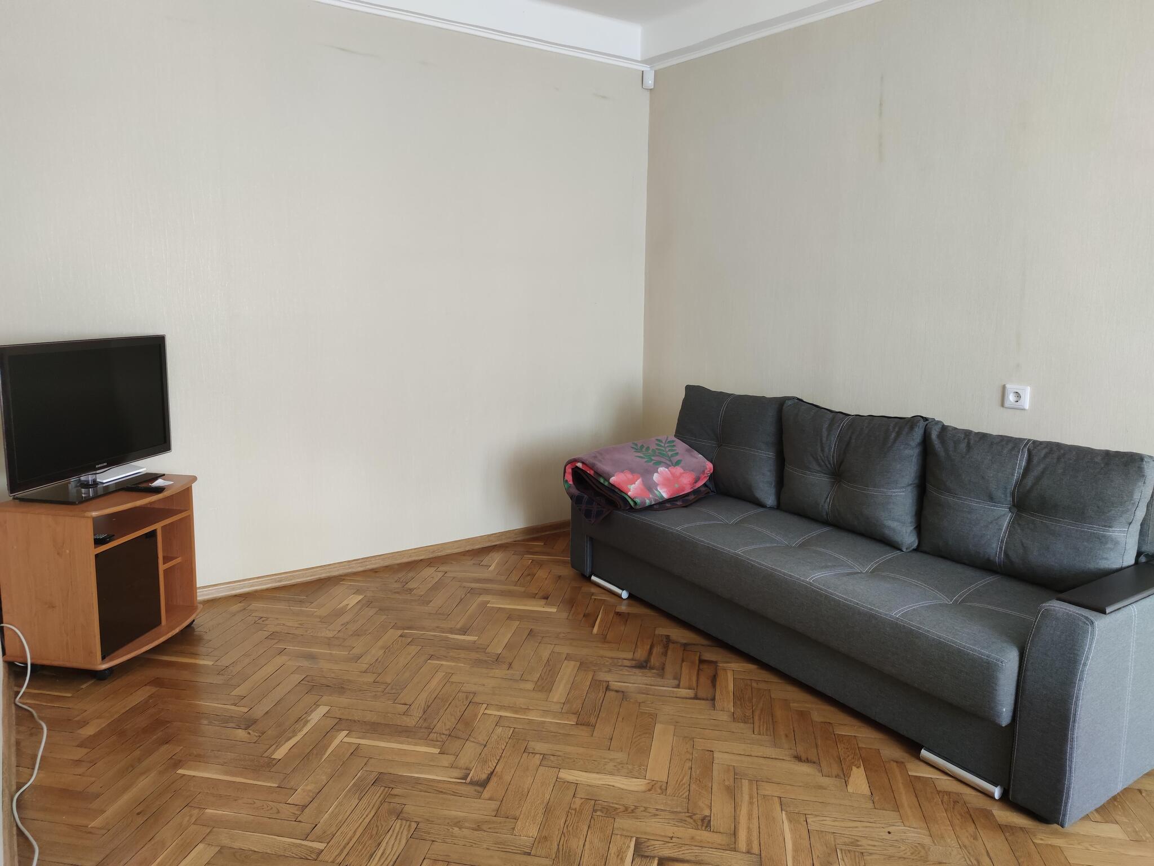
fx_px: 800
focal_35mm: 24
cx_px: 577
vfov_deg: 56.8
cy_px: 433
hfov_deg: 71.6
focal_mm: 6.72
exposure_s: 1/100
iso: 830
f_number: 1.69
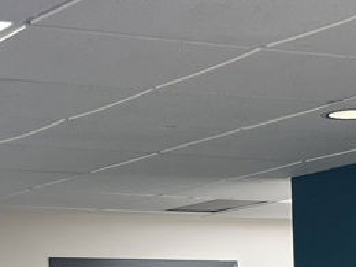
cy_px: 567
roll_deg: +1.6
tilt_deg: -6.5
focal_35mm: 160
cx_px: 296
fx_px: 1645
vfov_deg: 8.7
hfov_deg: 12.3
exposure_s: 1/120
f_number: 1.5
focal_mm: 5.7
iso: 80
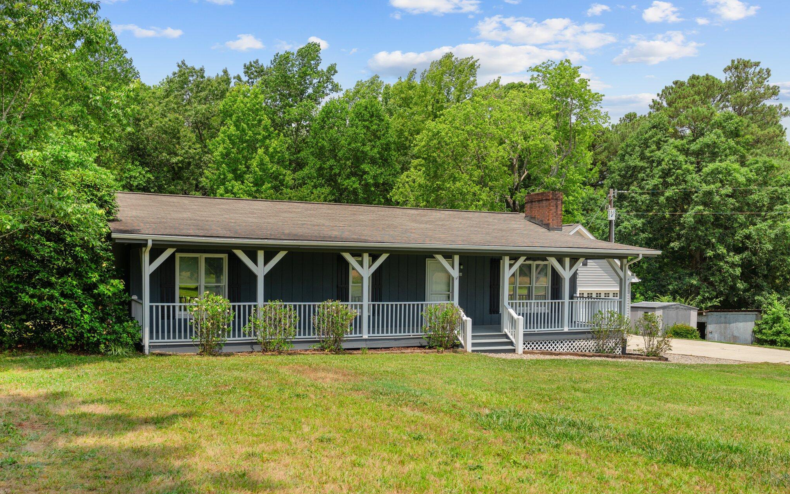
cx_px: 391
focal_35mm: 32
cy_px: 261
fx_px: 689
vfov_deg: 39.4
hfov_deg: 59.6
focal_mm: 31
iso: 125
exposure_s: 1/400
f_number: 5.6
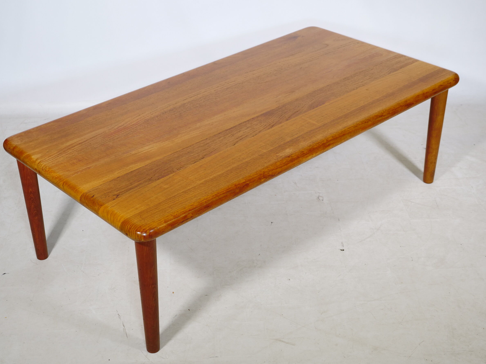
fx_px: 772
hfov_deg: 34.9
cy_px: 177
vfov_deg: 26.6
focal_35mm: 55
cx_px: 222
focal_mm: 25
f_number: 3.5
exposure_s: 1/60
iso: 320
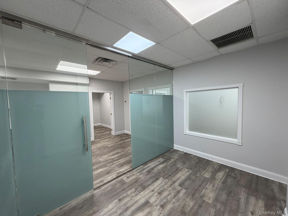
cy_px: 108
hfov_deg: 102.1
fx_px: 116
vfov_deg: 85.7
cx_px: 144
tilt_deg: -2.2
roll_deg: +1.8
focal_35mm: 14
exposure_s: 1/120
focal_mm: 2.22
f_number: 2.2
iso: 160
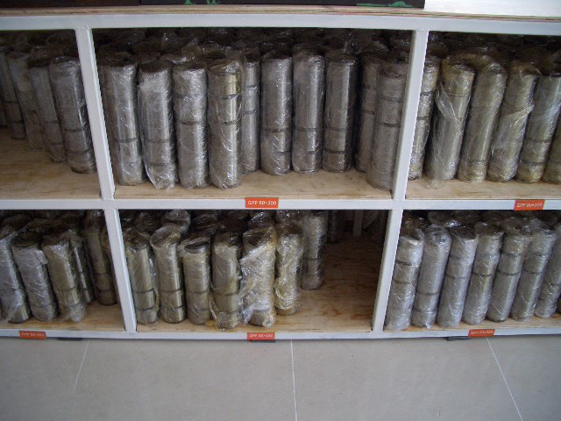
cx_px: 280
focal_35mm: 35
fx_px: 567
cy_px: 210
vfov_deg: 40.7
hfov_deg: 52.6
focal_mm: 5.8
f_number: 2.6
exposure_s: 1/13
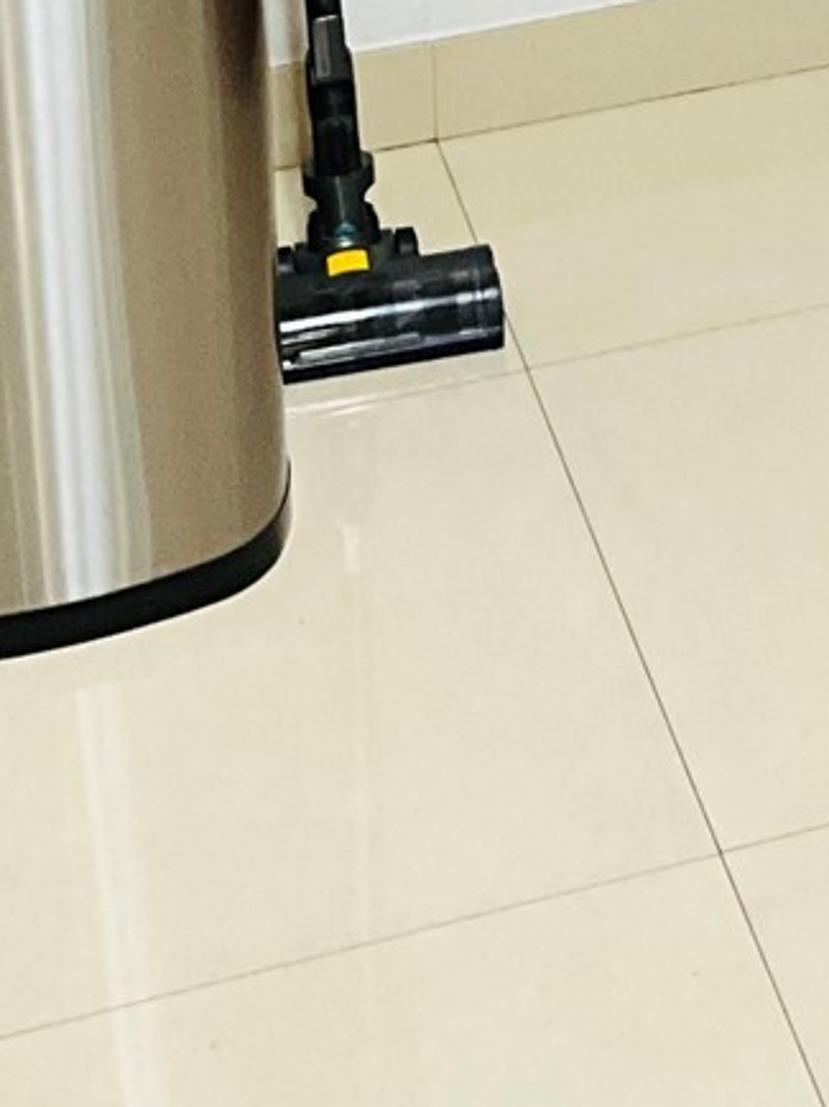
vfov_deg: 15.8
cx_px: 969
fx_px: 3420
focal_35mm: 107
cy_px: -865
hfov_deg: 13.5
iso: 125
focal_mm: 3
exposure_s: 1/60
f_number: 1.8
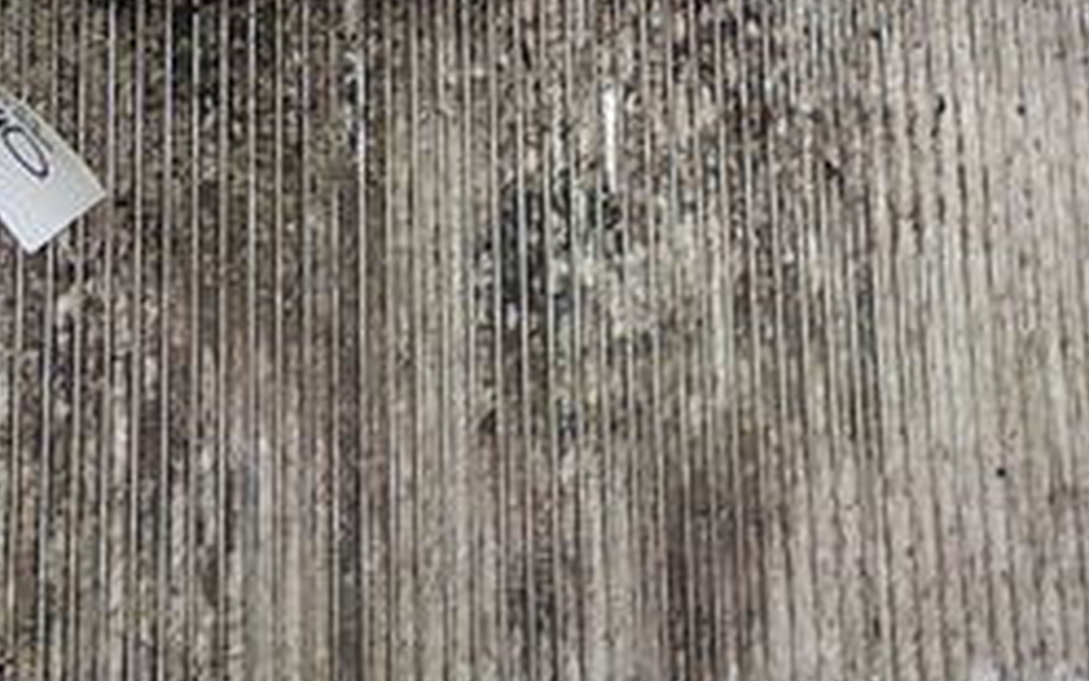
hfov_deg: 25.0
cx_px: 808
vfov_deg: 14.8
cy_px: -338
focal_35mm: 82
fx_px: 2434
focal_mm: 4.1
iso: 125
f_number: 3.3
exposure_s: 1/160
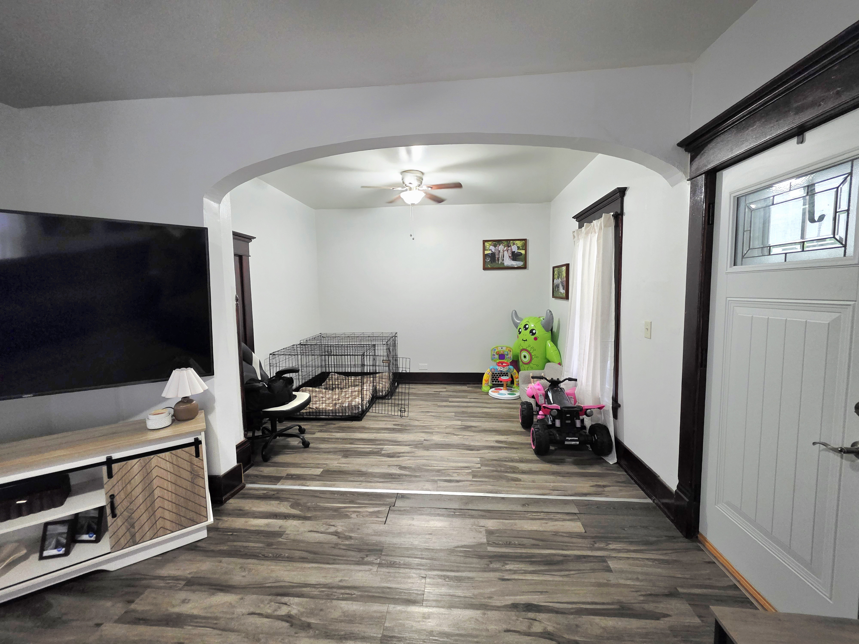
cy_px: 322
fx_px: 323
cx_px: 430
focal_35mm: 13
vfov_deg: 89.9
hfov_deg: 106.2
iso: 640
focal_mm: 2.2
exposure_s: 1/60.2
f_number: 1.9
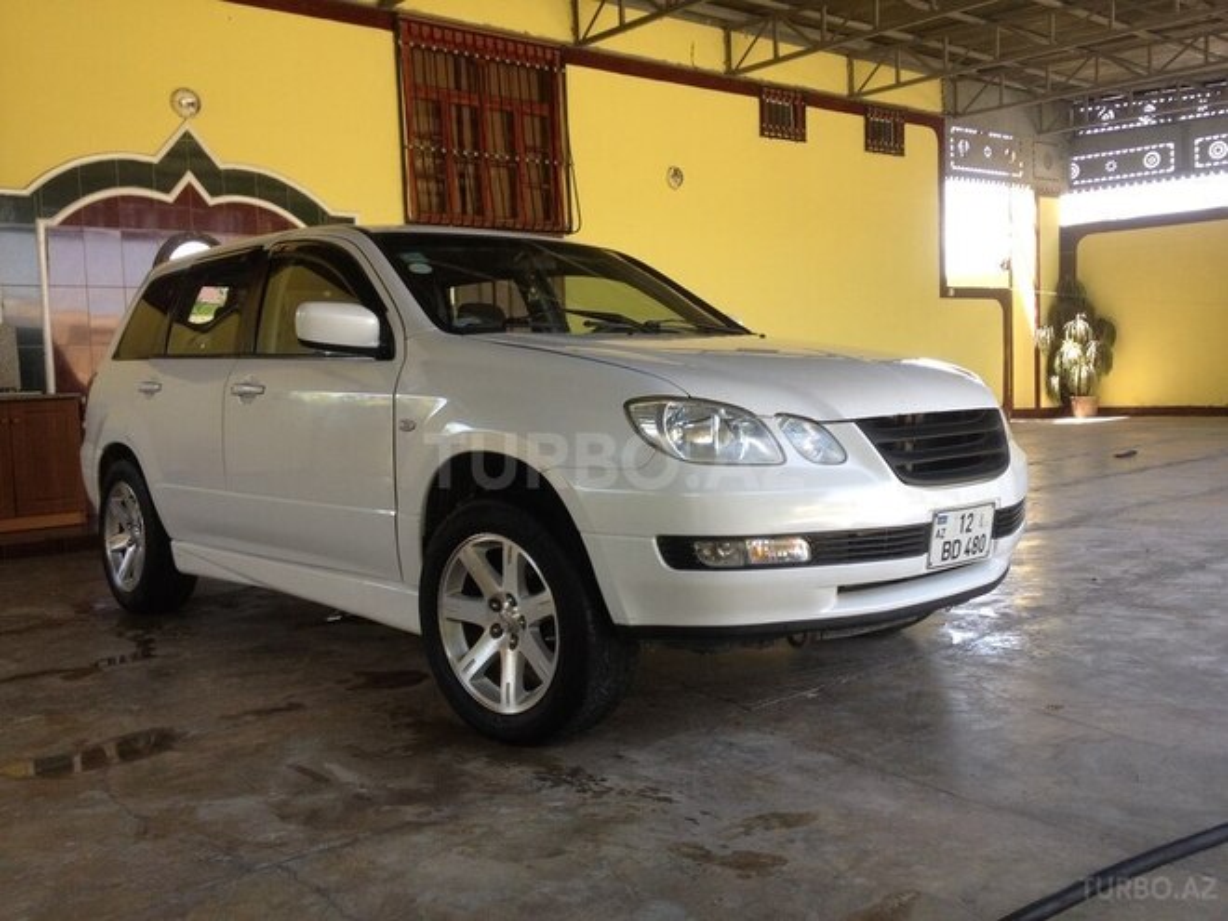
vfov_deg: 40.7
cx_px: 614
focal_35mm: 35
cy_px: 460
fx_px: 1242
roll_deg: +3.4
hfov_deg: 52.6
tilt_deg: -6.8
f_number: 2.4
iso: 64
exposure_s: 1/120
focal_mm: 4.28
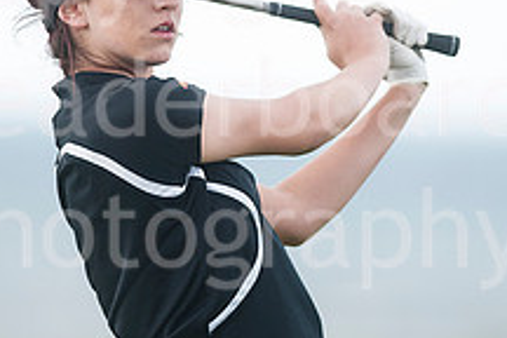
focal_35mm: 806
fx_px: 11350
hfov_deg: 2.6
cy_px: 120
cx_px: 230
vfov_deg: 1.7
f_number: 4
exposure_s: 1/1250
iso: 400
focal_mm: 300
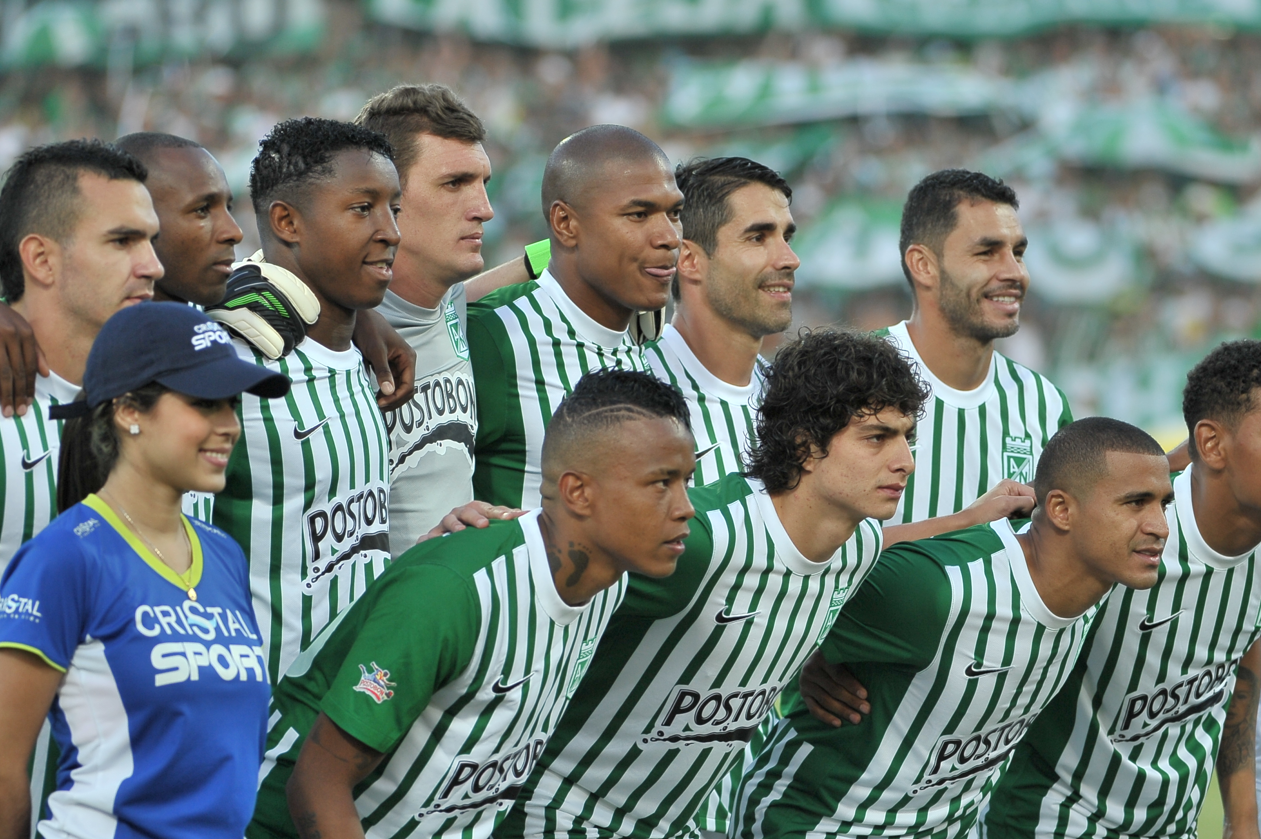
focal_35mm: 306
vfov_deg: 4.5
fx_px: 10711
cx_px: 672
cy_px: 526
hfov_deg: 6.7
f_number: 4
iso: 320
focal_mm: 200
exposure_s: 1/320
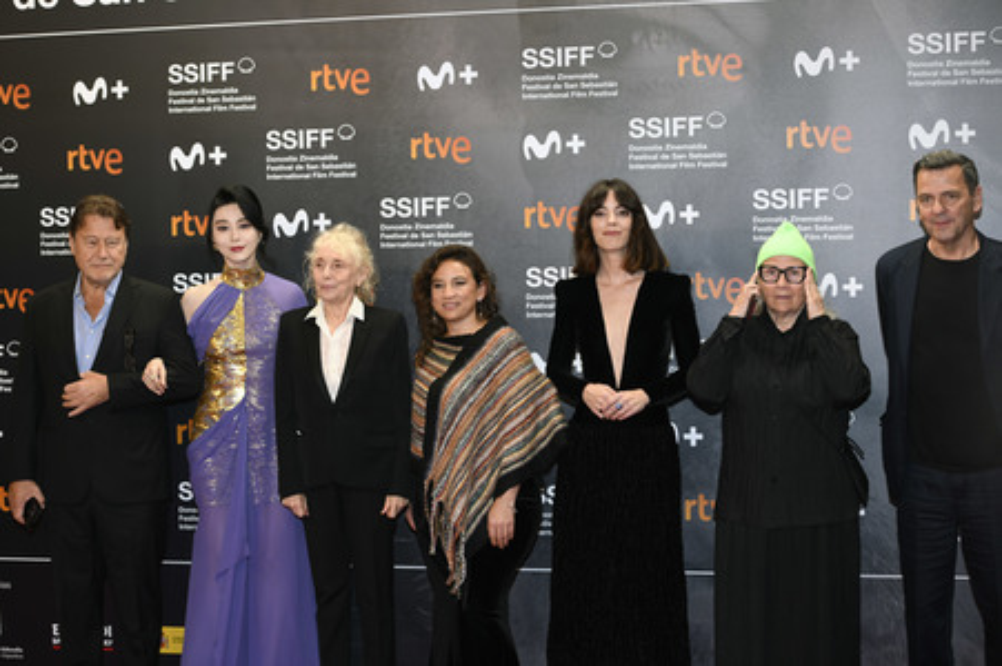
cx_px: 501
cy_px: 333
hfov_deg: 28.9
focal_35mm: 70
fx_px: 1947
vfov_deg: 19.4
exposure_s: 1/640
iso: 800
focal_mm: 70
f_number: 4
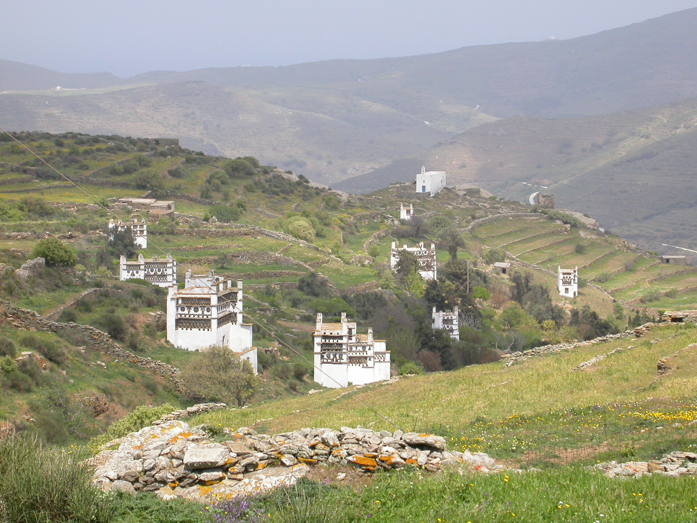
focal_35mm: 131
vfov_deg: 11.3
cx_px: 348
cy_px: 262
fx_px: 2638
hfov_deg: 15.1
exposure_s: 1/393
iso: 100
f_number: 6.6
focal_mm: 27.1
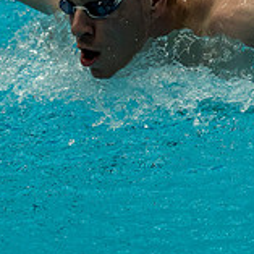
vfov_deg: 3.7
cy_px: 57
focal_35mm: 478
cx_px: 110
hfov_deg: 3.7
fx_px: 3968
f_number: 2.8
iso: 1250
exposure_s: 1/1000
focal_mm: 73
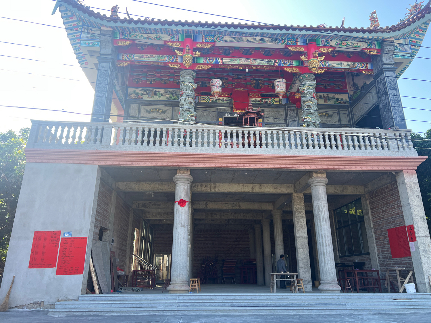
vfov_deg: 53.1
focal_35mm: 26
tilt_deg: +20.4
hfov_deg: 67.3
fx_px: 324
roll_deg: +0.2
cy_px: 162
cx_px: 216
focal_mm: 5.7
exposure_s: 1/450
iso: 50
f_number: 1.5
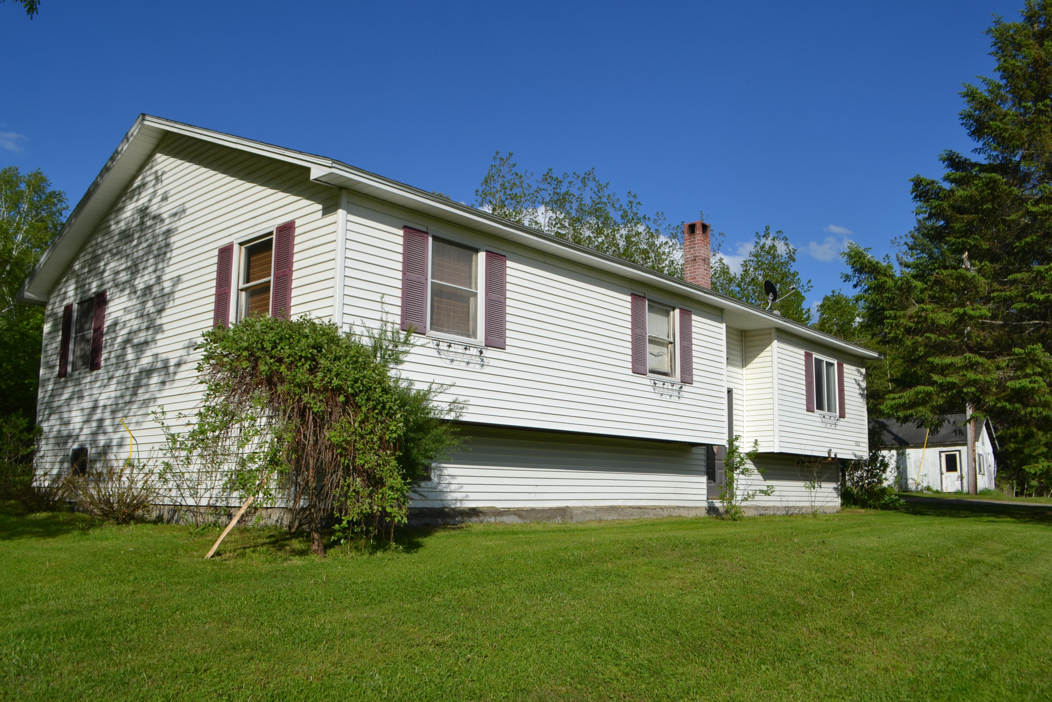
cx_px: 526
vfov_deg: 43.6
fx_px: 877
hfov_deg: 61.9
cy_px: 351
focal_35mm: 30
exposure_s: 1/320
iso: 100
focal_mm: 20
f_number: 9
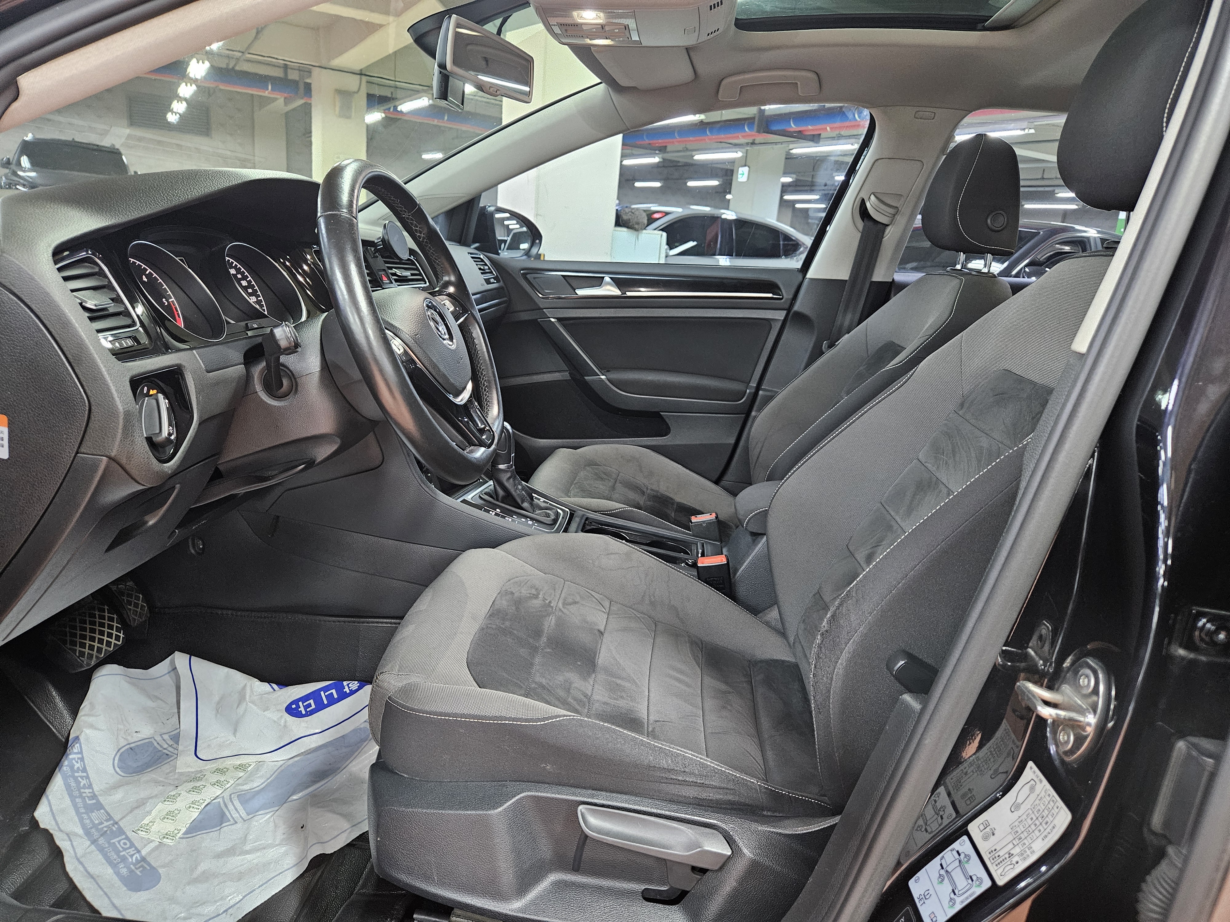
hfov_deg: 73.9
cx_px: 615
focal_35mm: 23
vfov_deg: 58.9
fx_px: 817
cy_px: 461
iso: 640
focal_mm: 5.4
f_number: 1.8
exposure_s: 1/30
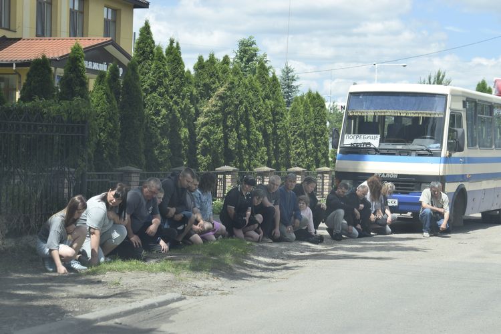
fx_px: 1149
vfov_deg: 16.6
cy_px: 167
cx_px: 250
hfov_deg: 24.6
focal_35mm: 82
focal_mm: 55
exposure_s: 1/250
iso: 200
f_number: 8
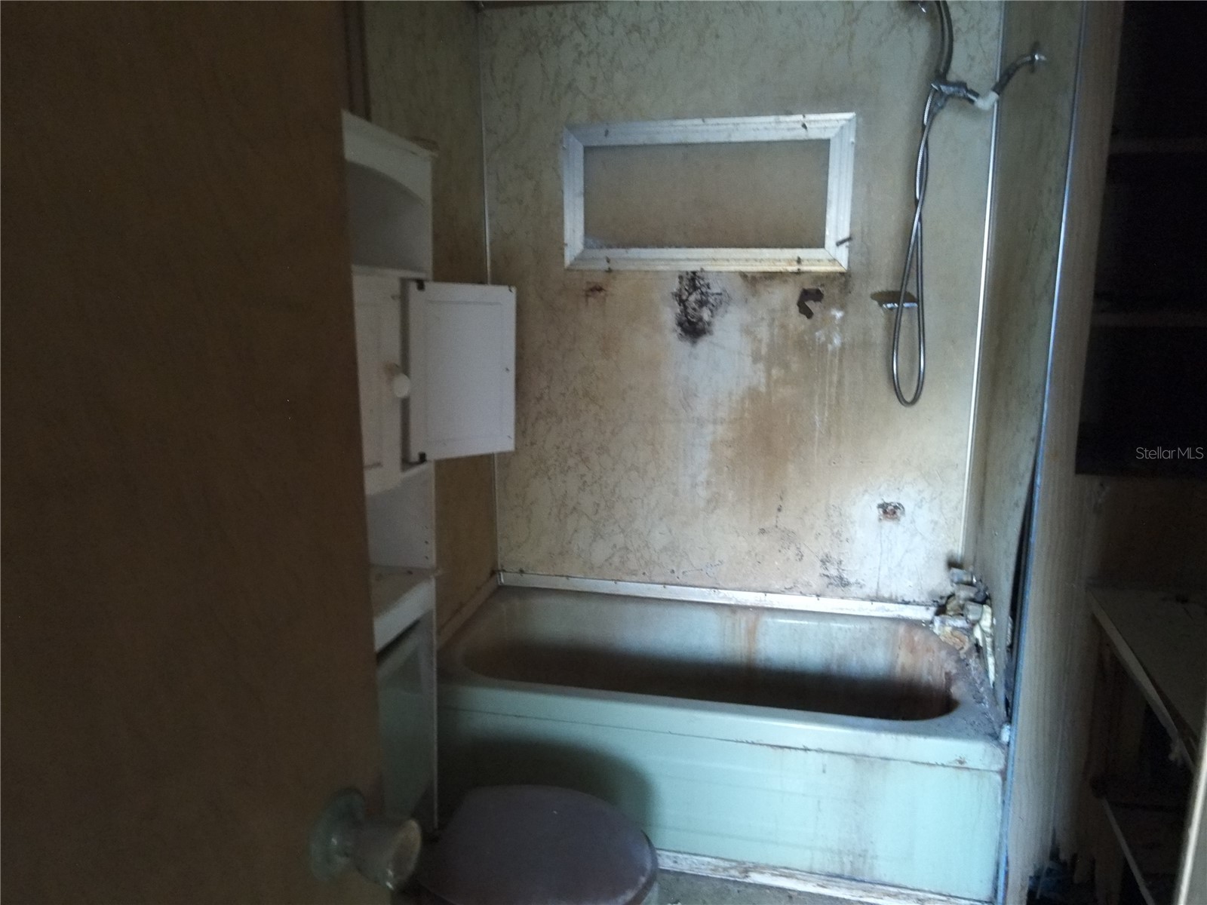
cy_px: 452
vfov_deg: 56.8
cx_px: 604
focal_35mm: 24
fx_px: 837
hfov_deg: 71.6
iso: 1750
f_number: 2.8
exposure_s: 1/3
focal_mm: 4.5
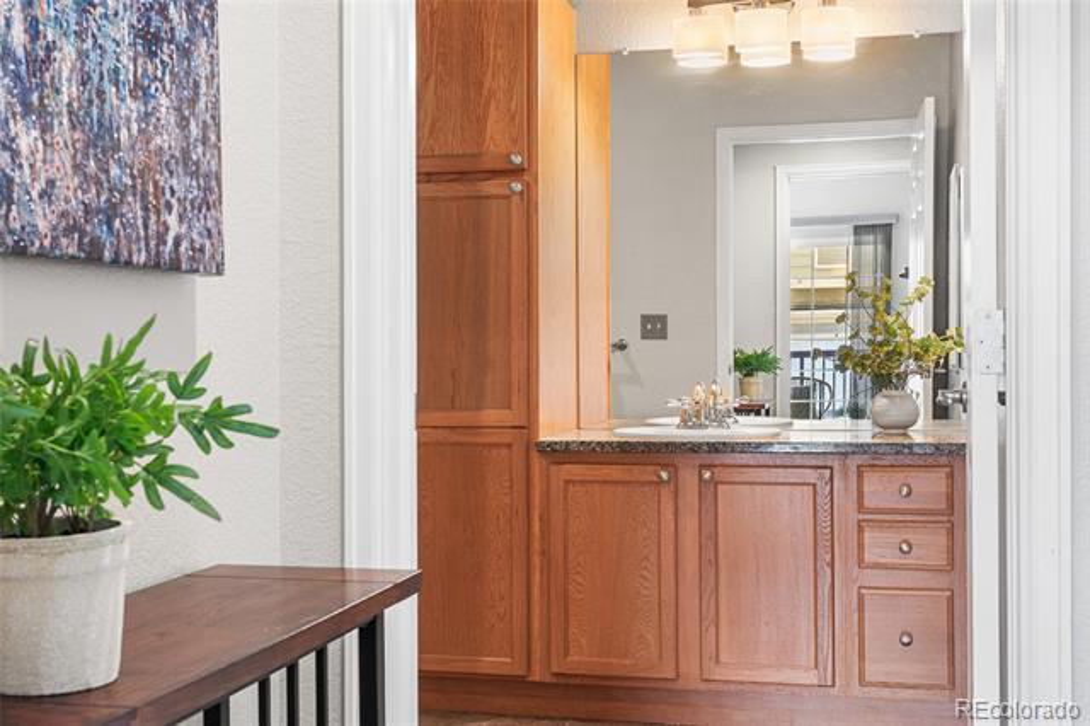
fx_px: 1301
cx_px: 545
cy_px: 363
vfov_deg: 31.2
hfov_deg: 45.5
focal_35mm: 43
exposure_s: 1/1.67
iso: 160
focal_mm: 29
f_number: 8
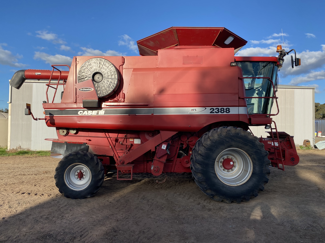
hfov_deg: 67.3
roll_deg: -0.6
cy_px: 122
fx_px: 244
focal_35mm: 26
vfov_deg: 53.1
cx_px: 162
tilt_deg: -0.1
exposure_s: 1/1898
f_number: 1.8
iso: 32
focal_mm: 4.25
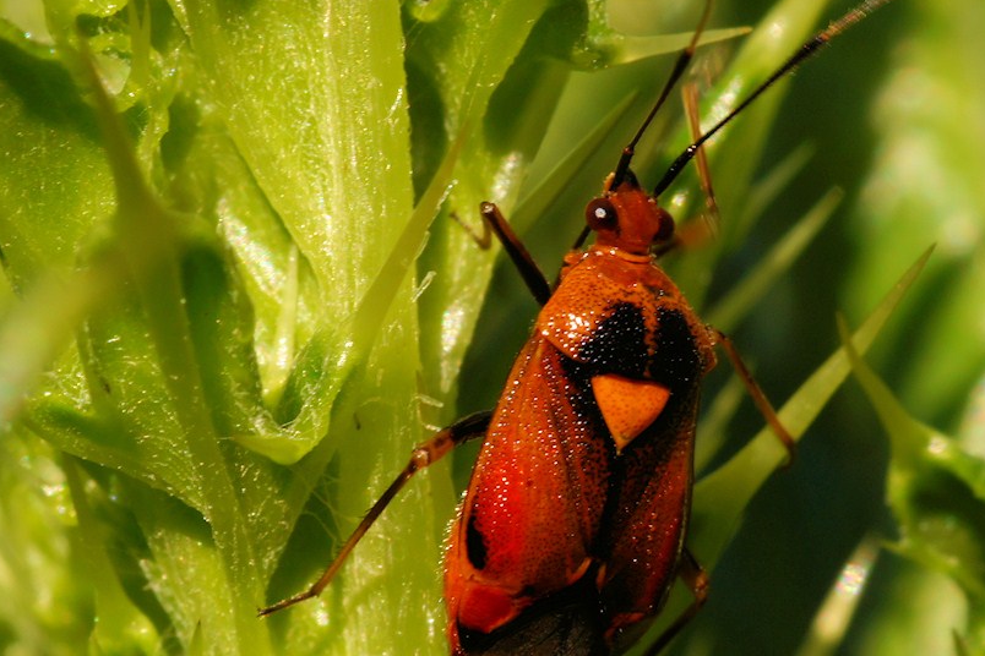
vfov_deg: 5.6
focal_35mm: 245
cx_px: 619
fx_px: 6697
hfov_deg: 8.4
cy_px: 422
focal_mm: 105
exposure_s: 1/125
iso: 200
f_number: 13
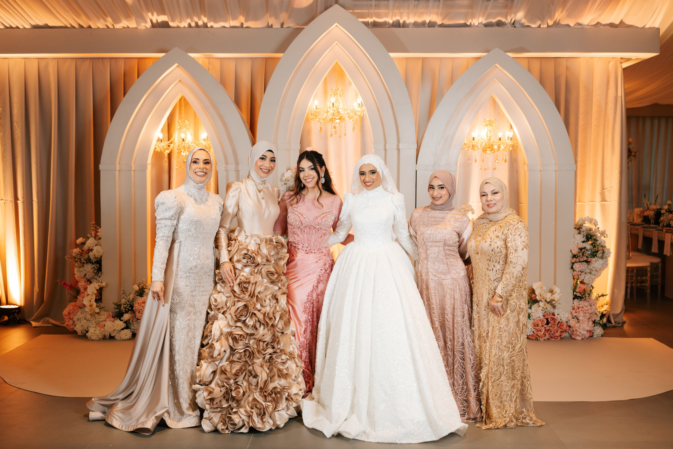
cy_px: 242
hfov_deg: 49.0
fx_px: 739
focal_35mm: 40
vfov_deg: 33.8
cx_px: 336
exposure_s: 1/200
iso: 400
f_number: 2.8
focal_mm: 36
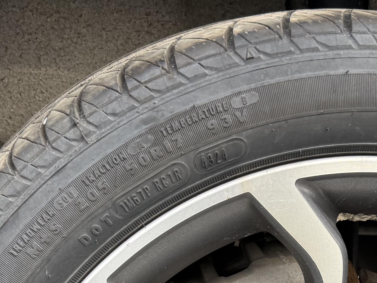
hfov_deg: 25.9
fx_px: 817
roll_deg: +1.2
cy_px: 383
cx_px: 223
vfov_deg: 18.1
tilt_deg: -17.1
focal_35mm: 75
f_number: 1.78
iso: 80
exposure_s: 1/488
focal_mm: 6.76
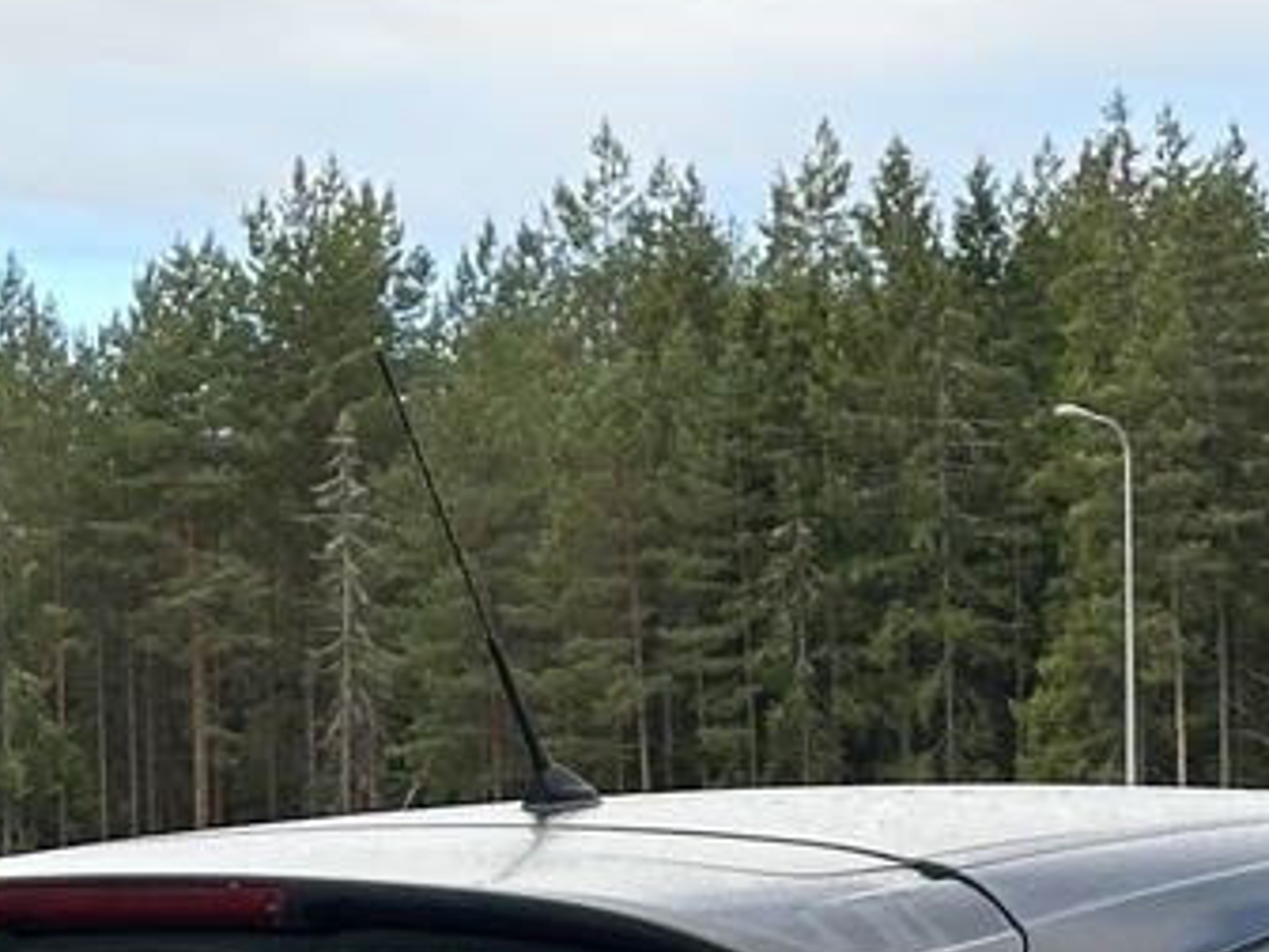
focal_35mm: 206
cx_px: 914
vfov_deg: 7.1
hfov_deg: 9.6
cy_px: 1318
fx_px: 7552
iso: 64
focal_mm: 6.86
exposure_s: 1/402
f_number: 1.78
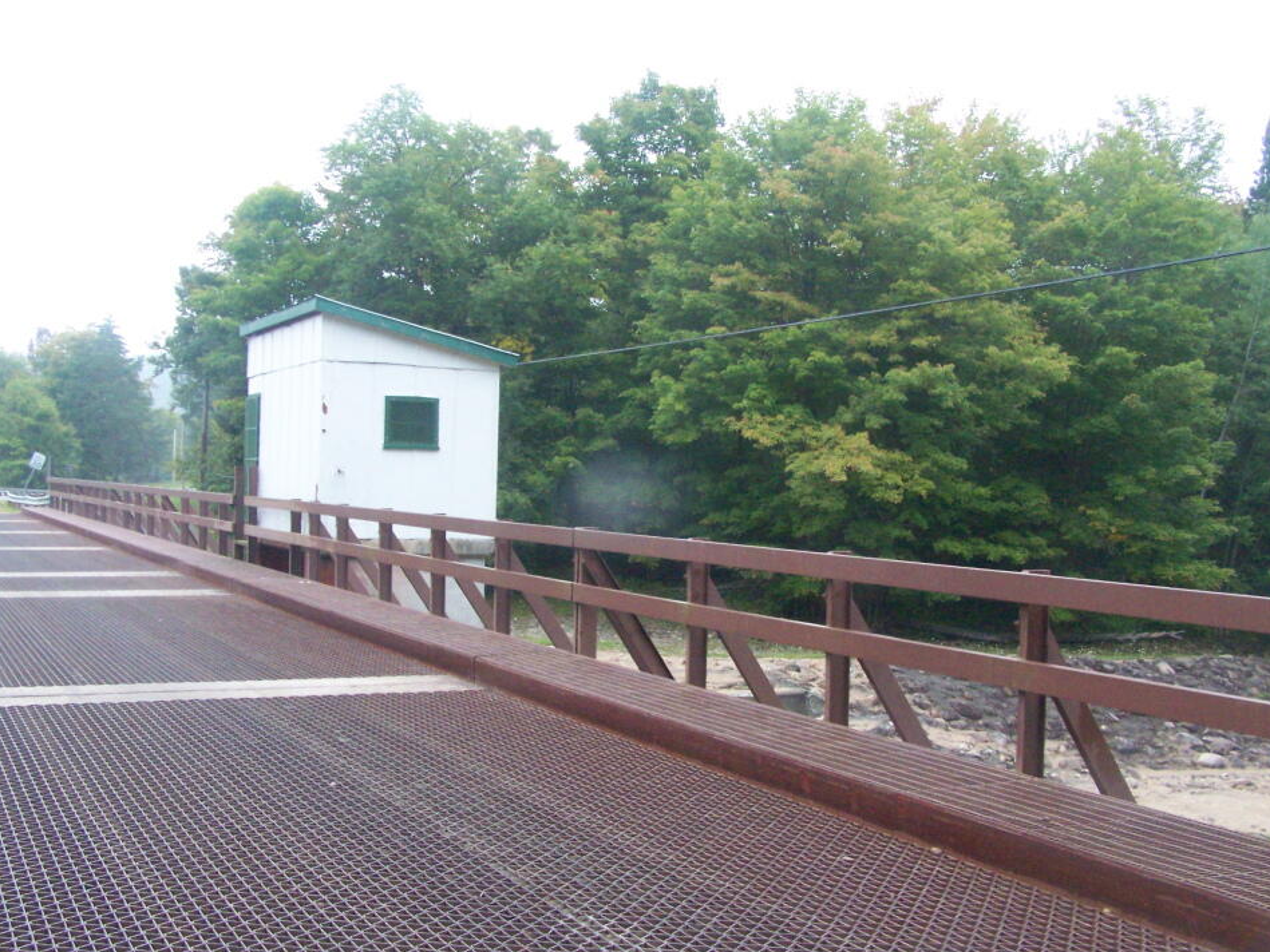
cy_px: 483
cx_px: 641
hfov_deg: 45.8
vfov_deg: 35.1
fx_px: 1504
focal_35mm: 41
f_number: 5
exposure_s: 1/60
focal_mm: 6.3
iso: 400
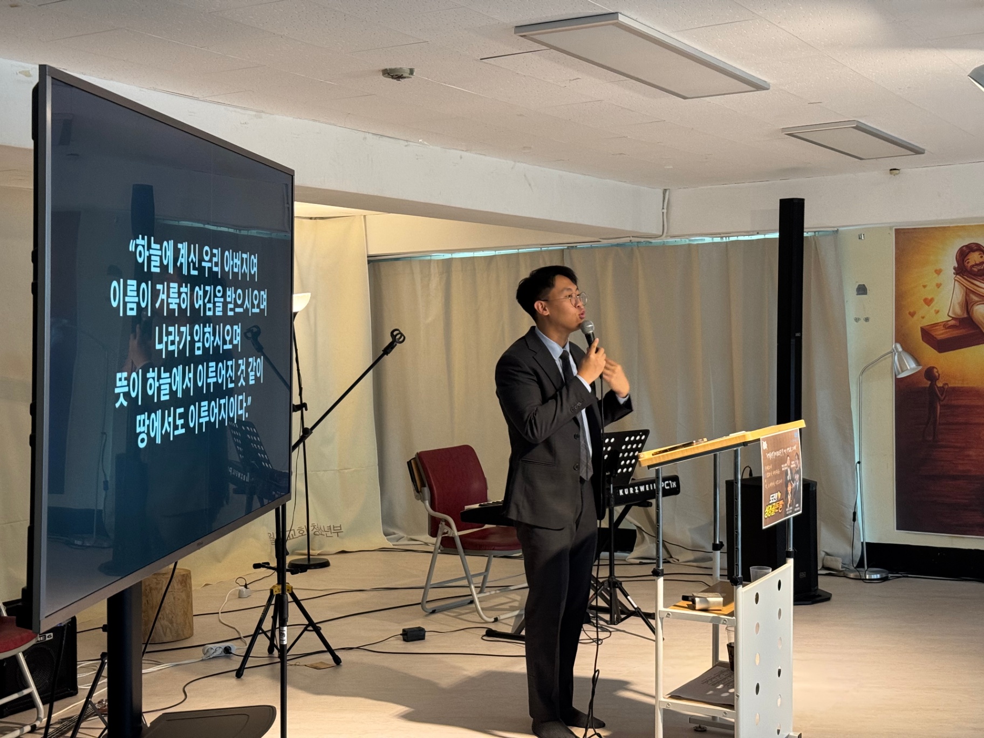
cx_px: 492
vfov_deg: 30.3
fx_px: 1364
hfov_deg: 39.7
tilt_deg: -2.1
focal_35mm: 48
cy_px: 369
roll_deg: +2.0
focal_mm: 6.76
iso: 320
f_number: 1.78
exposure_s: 1/40
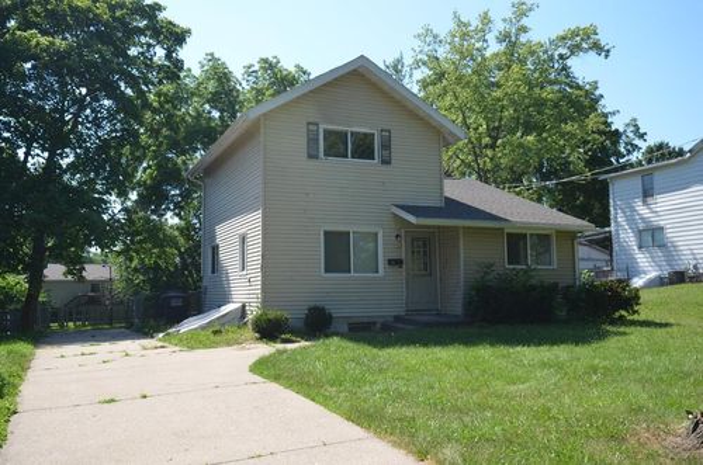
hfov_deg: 57.3
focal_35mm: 33
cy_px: 232
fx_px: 643
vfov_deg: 39.8
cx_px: 352
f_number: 8
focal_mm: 22
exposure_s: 1/250
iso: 200
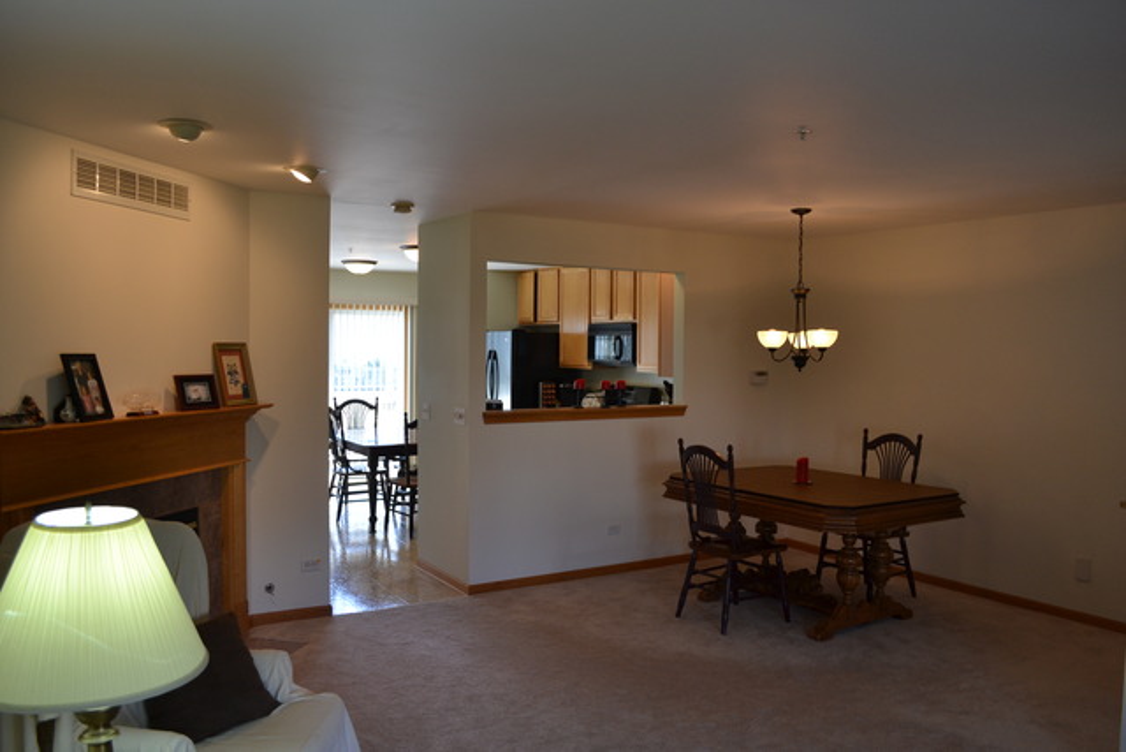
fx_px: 845
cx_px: 563
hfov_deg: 67.4
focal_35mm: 27
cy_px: 376
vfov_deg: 48.0
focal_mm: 18
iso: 400
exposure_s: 1/80
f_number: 4.5
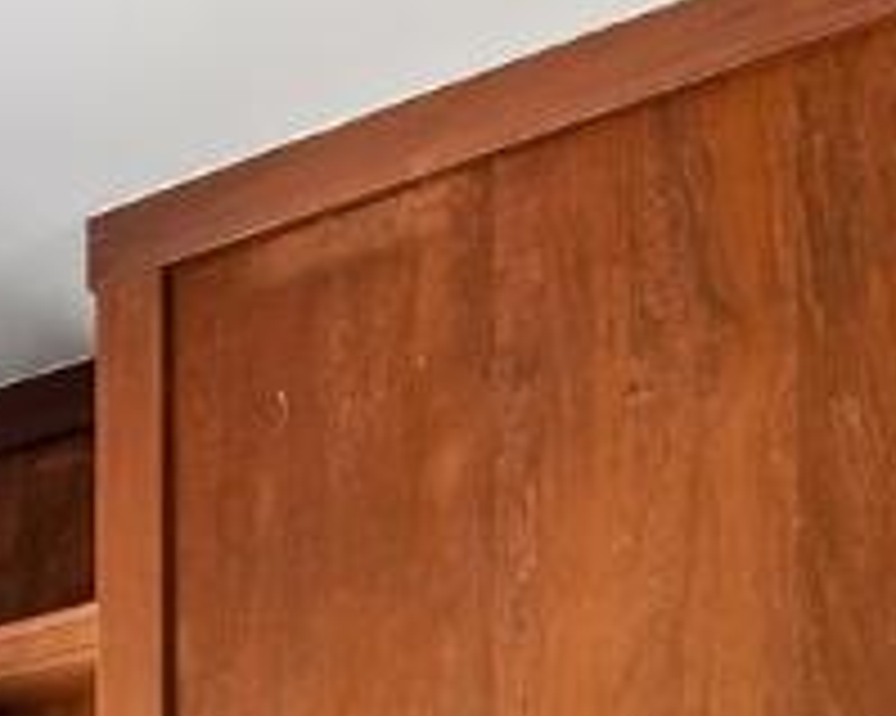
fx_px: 2624
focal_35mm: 99
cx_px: -153
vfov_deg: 13.3
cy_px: 1452
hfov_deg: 18.5
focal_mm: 14
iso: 500
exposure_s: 1/10
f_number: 8
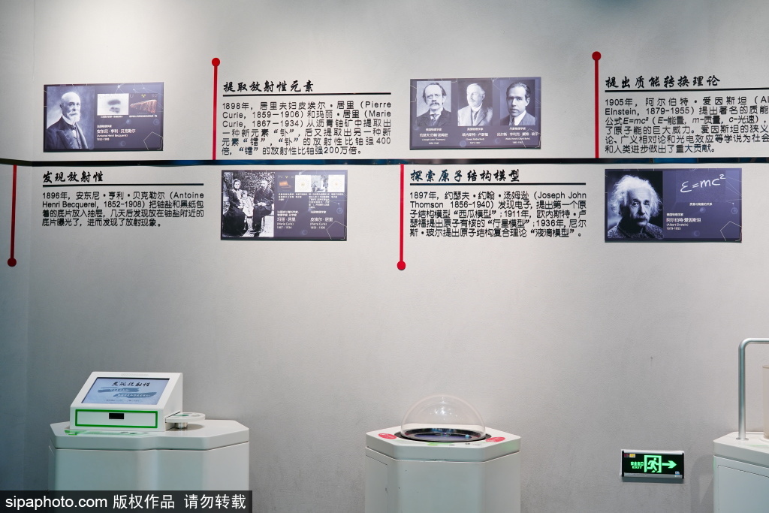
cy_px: 256
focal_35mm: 40
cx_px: 384
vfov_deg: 33.4
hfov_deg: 48.5
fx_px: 855
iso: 400
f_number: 4.5
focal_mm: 40
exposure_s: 1/30
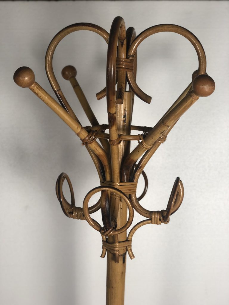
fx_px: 459
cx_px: 114
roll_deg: -0.3
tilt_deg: -6.6
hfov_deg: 28.0
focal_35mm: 52
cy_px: 152
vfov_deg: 36.8
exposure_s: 1/50
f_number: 2.4
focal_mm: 6
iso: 64
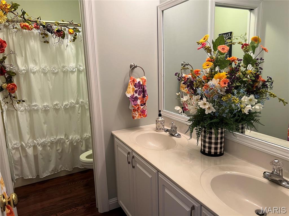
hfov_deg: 67.3
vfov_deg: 53.1
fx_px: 217
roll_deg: +2.1
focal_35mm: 26
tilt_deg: -12.1
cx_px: 144
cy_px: 108
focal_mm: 5.7
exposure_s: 1/60
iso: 100
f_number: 1.5
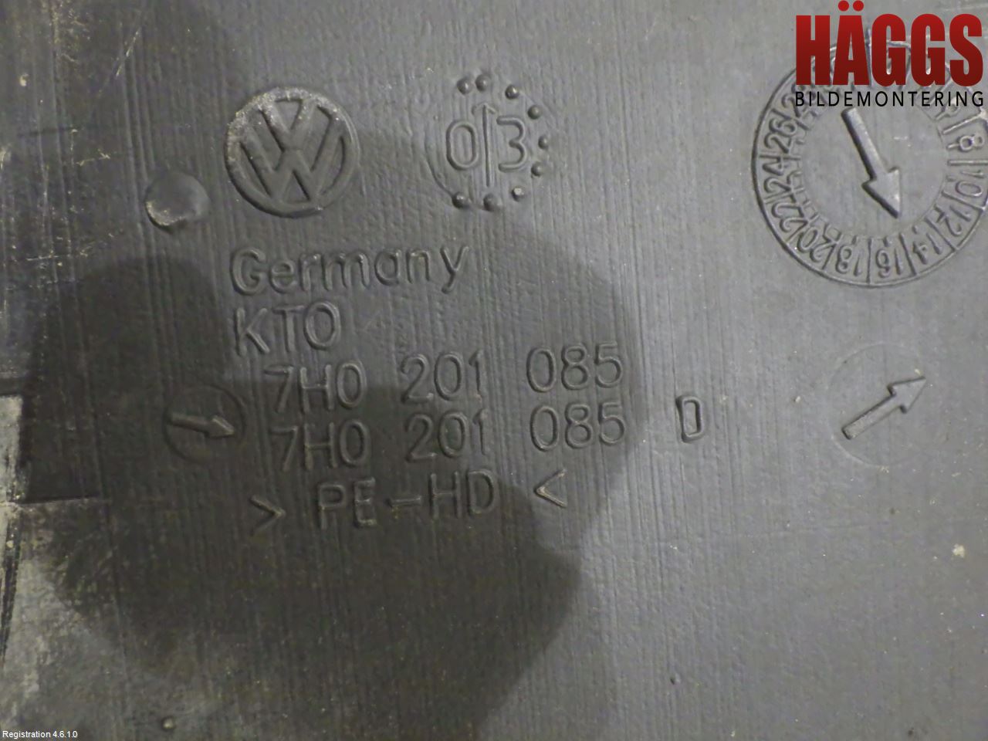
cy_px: 370
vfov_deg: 49.7
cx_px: 494
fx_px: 799
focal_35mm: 28
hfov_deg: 63.4
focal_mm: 5
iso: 2500
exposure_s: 1/60
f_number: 3.5
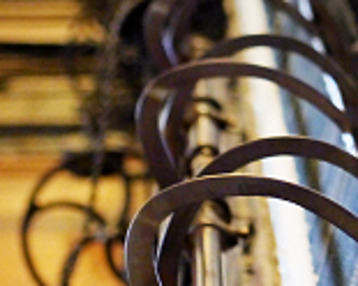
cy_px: -66
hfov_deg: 5.3
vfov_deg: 4.3
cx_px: 681
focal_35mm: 362
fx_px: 3836
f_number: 2.2
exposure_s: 1/40
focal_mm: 45
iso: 800
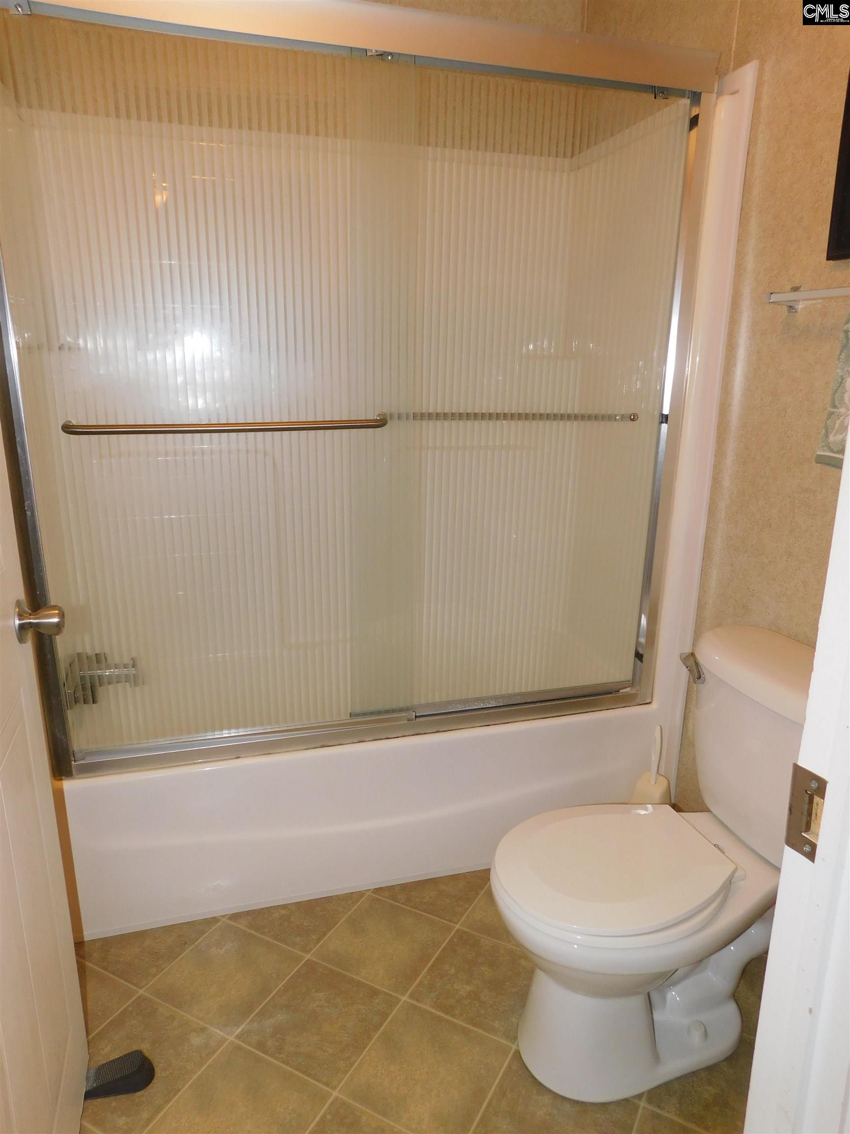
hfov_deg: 58.9
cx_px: 425
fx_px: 753
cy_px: 567
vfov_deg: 73.9
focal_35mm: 23
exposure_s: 1/30
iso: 200
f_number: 3
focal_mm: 4
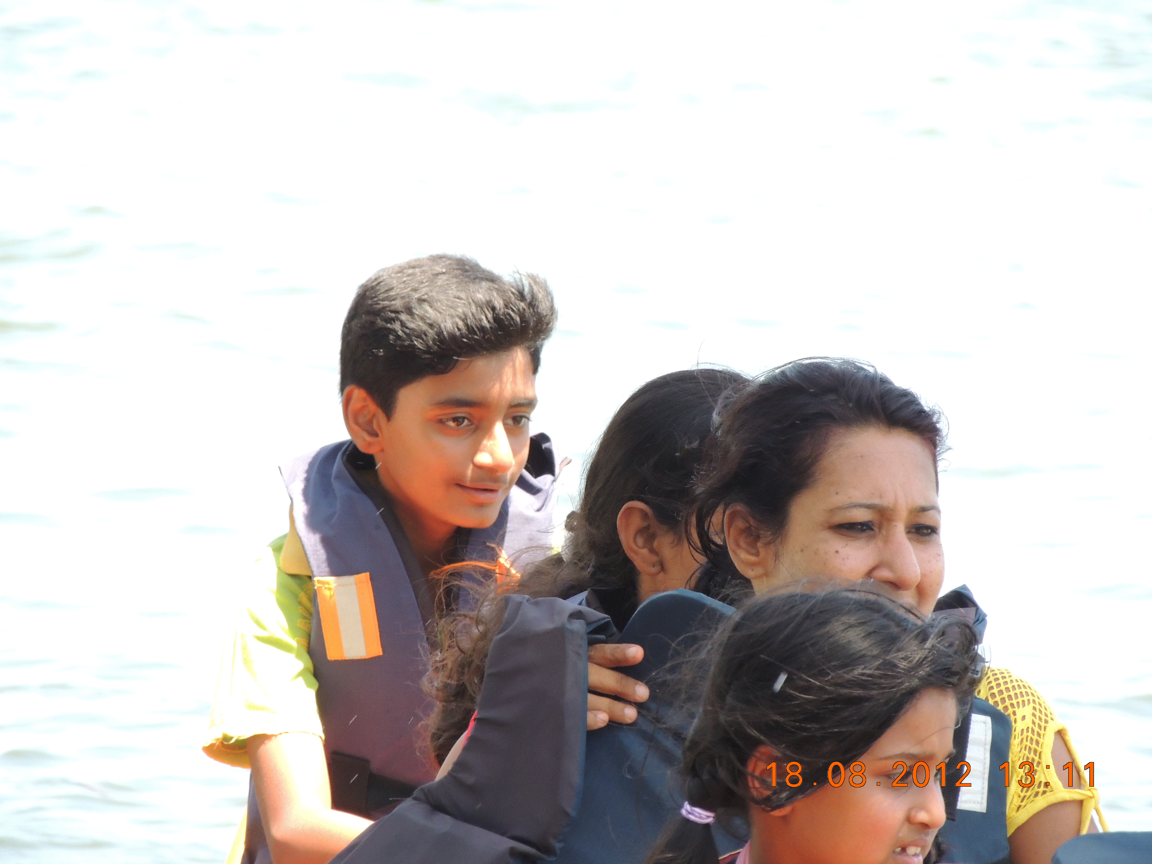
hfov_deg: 4.0
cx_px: 576
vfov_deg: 3.0
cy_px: 432
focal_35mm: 500
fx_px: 16640
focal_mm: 89.1
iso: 560
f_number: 4.9
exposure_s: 1/400
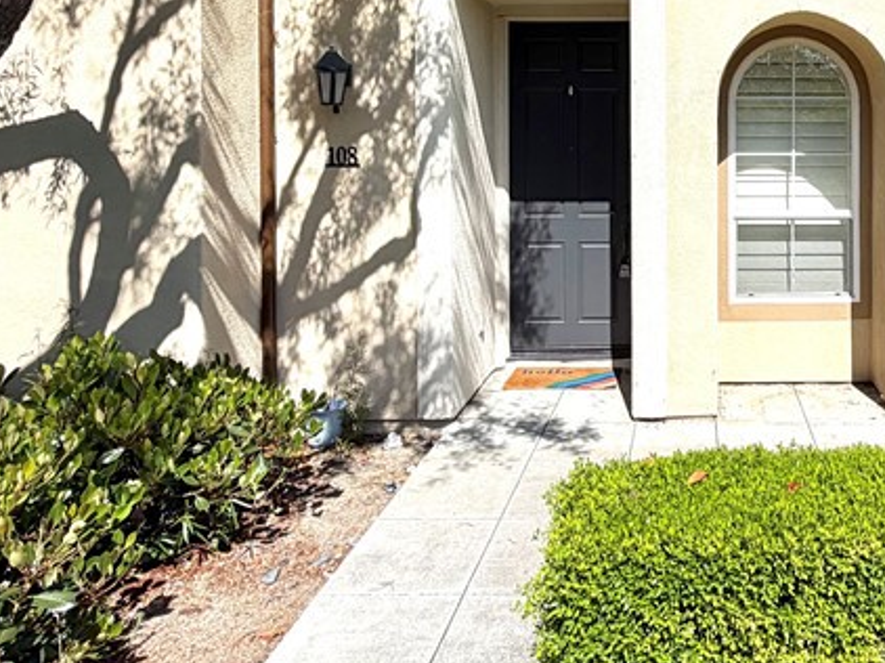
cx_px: 721
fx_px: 869
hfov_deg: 50.4
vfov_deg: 40.0
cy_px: 130
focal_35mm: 34
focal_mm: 2.22
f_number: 2.2
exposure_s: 1/1033
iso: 20
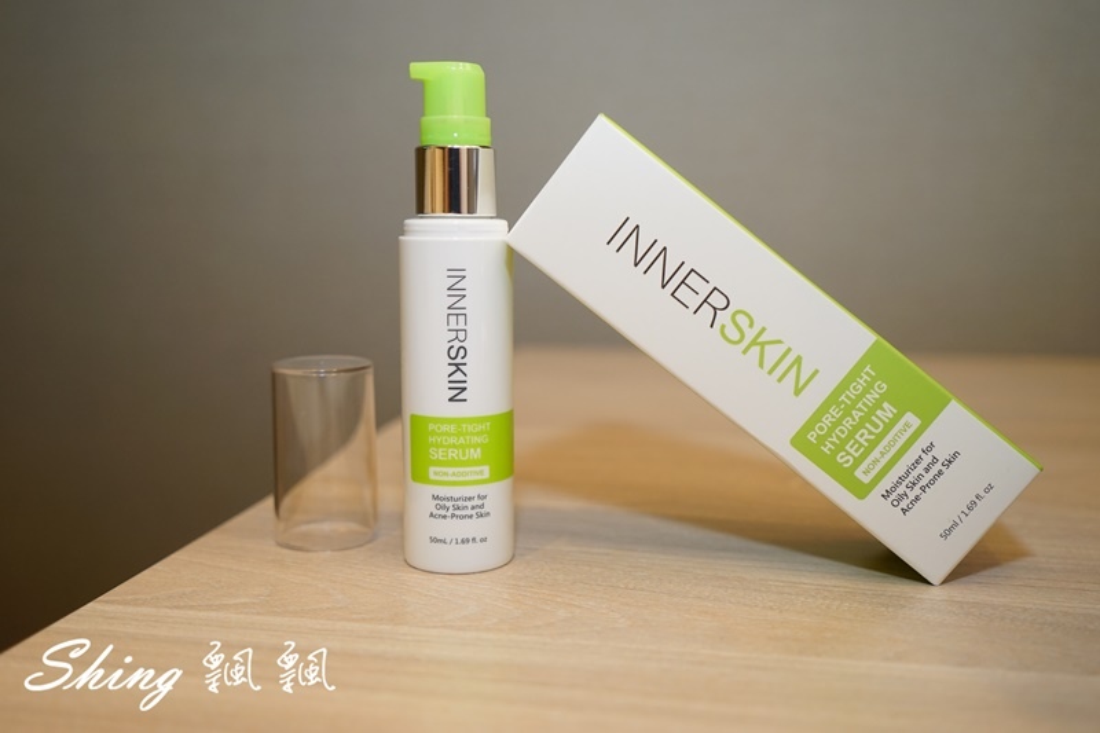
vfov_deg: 36.9
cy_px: 366
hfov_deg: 53.1
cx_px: 550
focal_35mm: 36
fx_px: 1100
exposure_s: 1/60
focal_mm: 36
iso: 800
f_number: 4.5
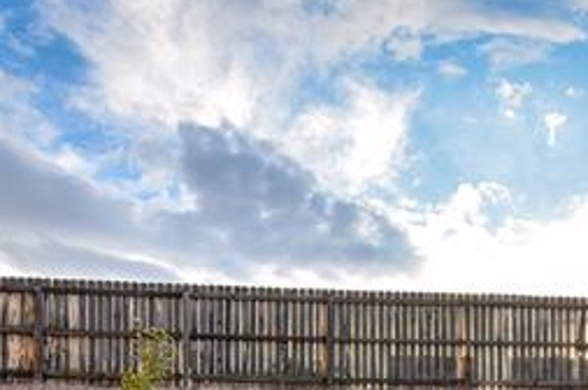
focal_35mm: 38
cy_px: 481
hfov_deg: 48.8
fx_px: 620
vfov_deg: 29.5
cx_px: 439
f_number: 8
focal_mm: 10
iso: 320
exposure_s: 1/250
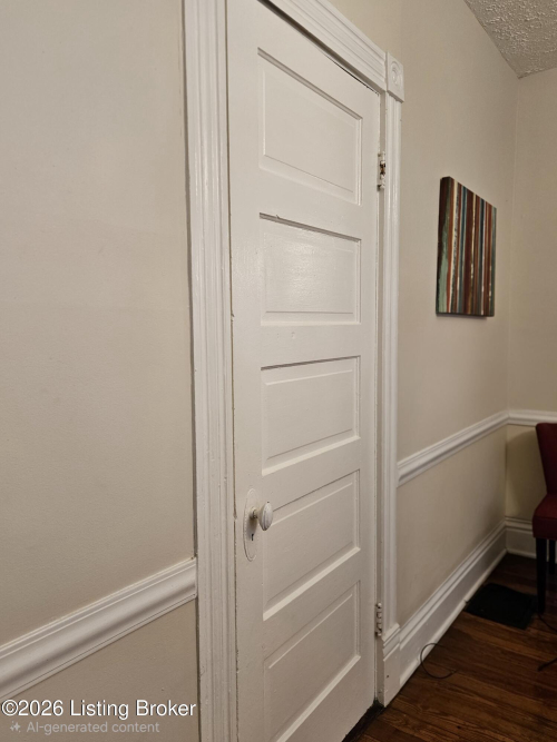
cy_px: 371
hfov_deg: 58.9
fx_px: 494
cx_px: 278
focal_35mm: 23
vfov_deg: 73.9
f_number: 1.8
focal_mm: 5.4
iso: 320
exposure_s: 1/120
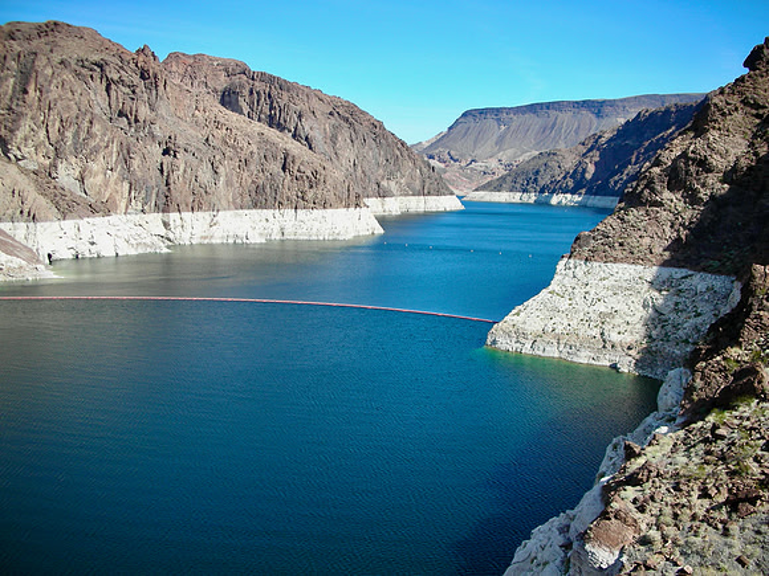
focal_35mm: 35
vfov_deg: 40.7
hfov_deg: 52.6
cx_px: 384
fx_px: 778
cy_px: 288
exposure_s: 1/55.7
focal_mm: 5.8
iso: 50
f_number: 8.5
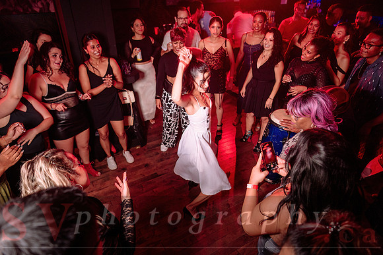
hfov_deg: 73.7
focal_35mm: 24
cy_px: 128
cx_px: 192
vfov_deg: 53.2
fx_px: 255
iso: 800
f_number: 3.2
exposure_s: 1/40
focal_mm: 24
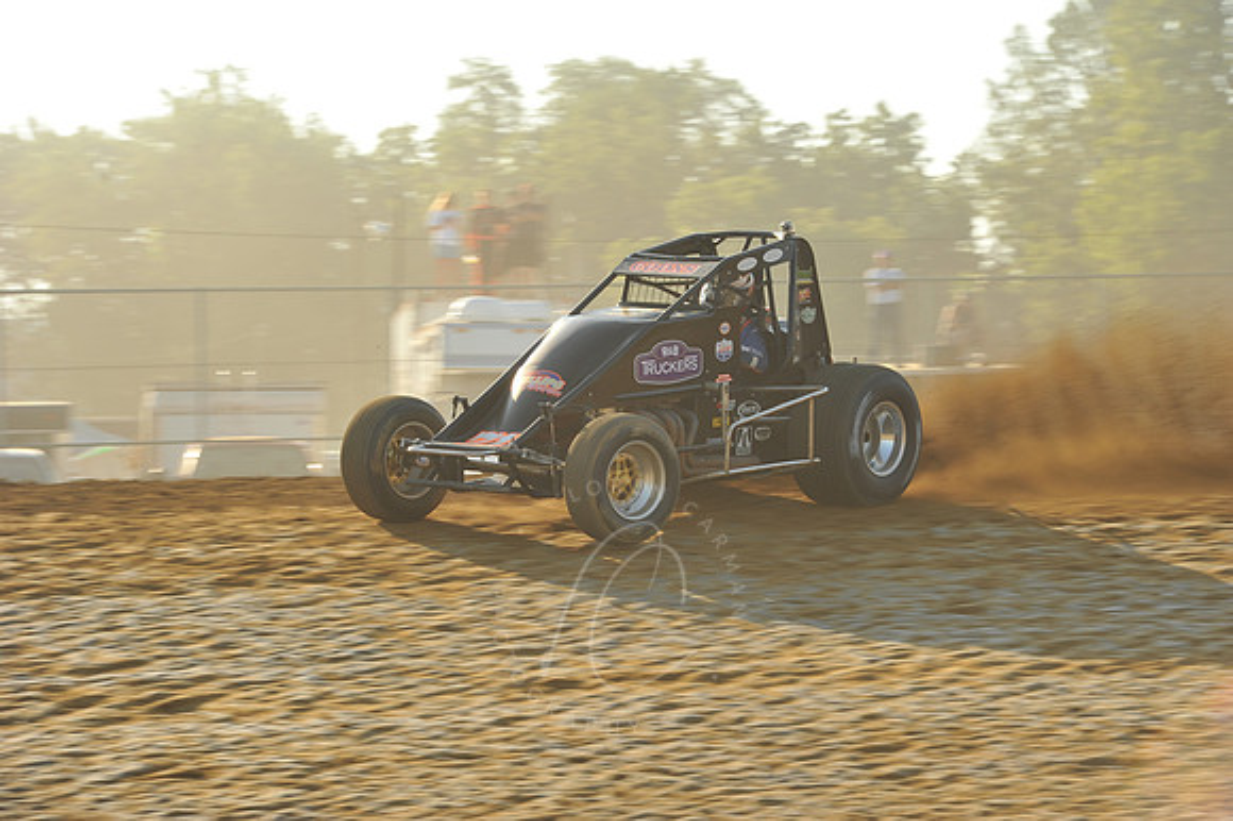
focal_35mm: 165
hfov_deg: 12.5
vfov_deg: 8.3
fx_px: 5648
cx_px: 616
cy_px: 410
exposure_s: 1/320
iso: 400
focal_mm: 165
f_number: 9
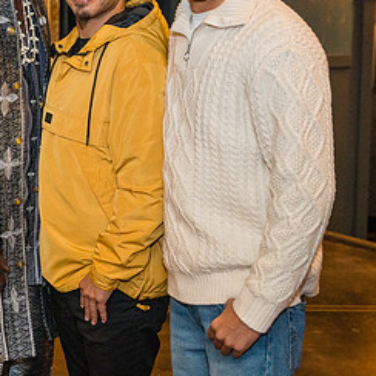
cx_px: -7
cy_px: 130
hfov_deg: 18.7
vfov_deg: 19.2
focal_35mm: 90
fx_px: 1106
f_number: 2.8
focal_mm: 41.1
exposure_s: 1/125
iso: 3200
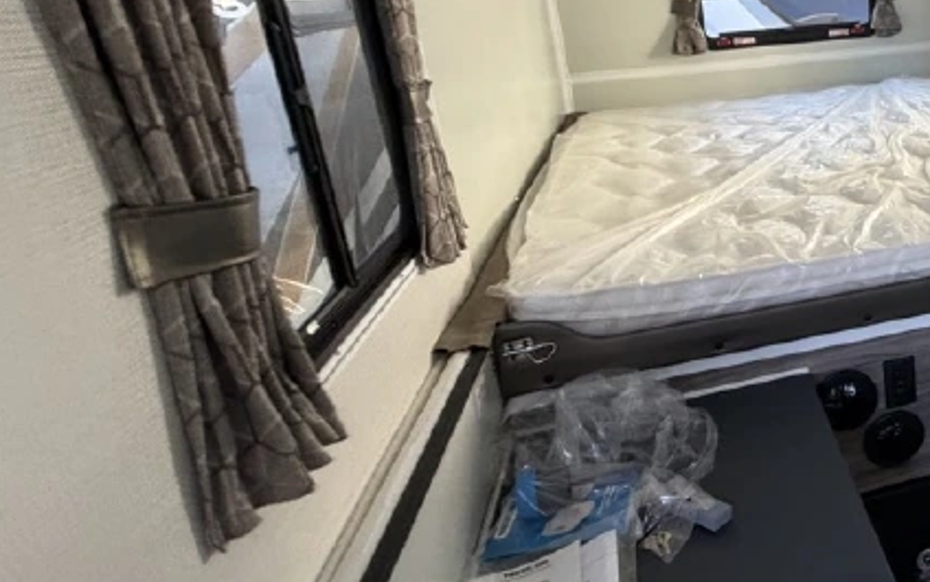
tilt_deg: -12.5
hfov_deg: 55.8
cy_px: 152
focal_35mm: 28
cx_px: 866
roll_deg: +0.7
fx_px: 710
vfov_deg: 43.2
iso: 320
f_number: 2.2
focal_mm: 2.22
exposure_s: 1/80
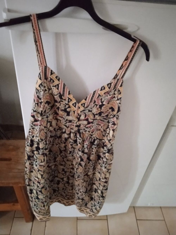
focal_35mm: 28
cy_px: 118
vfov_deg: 63.4
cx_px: 88
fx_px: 190
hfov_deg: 49.8
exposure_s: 1/14.3
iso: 6589
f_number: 2.2
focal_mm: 3.43
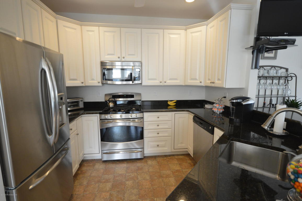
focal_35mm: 18
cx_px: 151
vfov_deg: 67.3
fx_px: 151
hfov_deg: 90.1
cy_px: 100
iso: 1000
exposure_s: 1/60
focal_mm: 12
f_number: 4.5
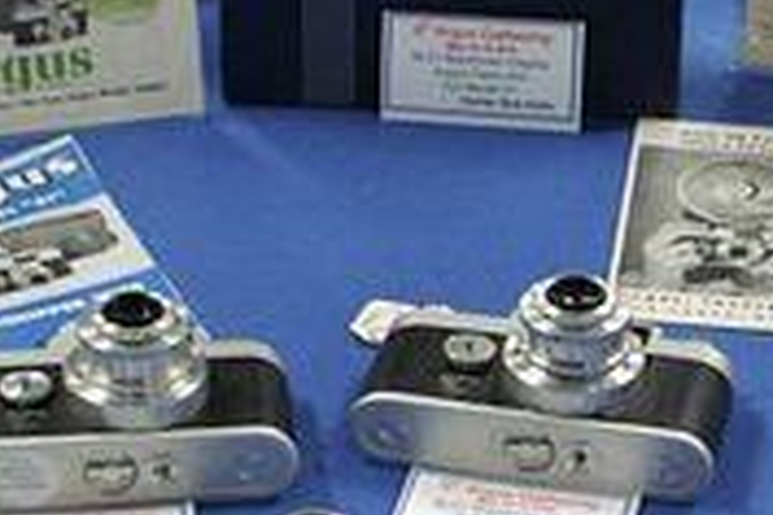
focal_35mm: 152
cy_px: 262
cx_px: 555
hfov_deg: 13.5
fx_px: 3264
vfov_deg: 9.0
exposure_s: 1/25
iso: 800
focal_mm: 28
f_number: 5
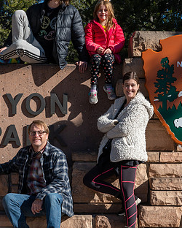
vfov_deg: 15.8
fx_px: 821
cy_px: 109
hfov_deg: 12.6
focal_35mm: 122
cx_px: 35
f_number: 8
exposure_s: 1/1250
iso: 400
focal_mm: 70
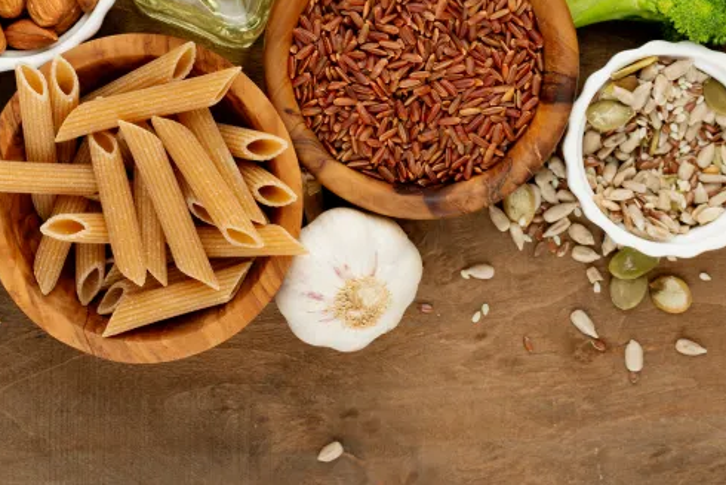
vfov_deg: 13.3
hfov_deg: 19.9
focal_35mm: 102
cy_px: 74
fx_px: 2057
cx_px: 227
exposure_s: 1/100
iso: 100
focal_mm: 50
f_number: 9
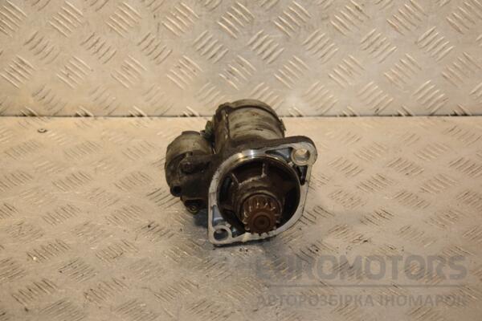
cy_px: 160
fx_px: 1165
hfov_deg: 23.4
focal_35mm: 87
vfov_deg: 15.7
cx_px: 241
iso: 800
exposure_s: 1/200
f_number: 5.6
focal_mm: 58
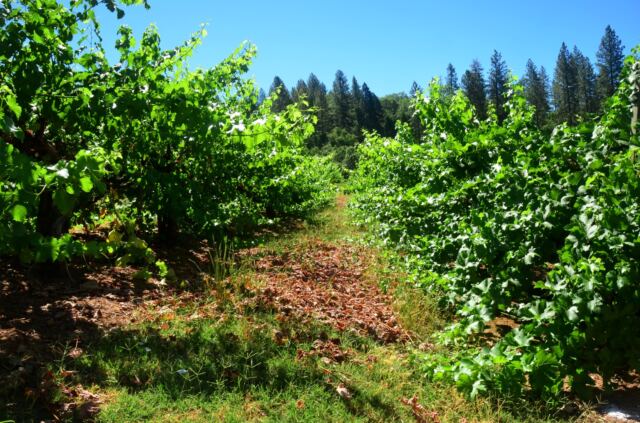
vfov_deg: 47.7
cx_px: 320
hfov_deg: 67.5
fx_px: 479
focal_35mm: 27
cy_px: 212
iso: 200
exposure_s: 1/80
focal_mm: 18
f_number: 16
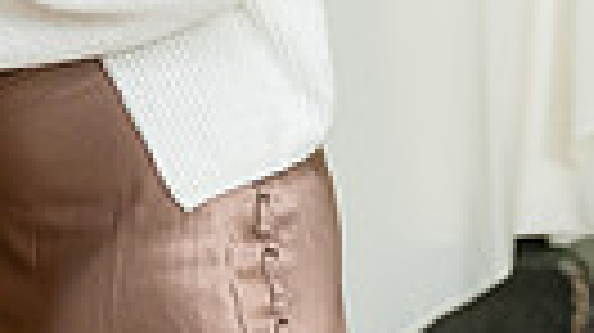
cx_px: -414
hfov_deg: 9.8
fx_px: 3305
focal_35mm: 210
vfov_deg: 5.7
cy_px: -178
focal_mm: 45.7
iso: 1600
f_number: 2.8
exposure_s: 1/250
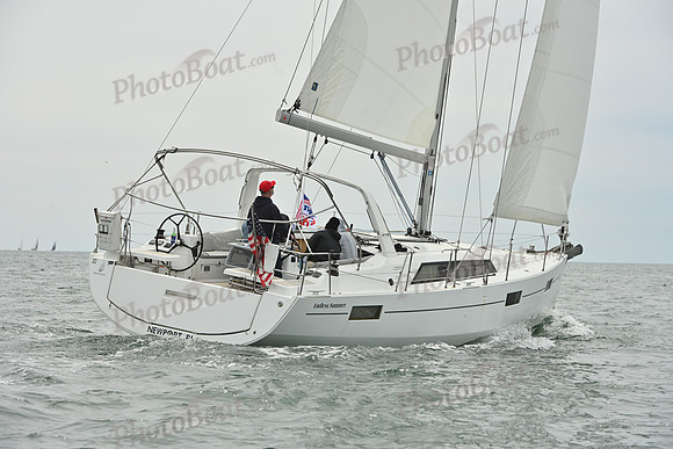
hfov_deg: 15.8
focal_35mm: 130
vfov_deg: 10.6
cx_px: 336
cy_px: 224
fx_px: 2431
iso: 320
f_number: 9
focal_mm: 130
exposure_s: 1/2000
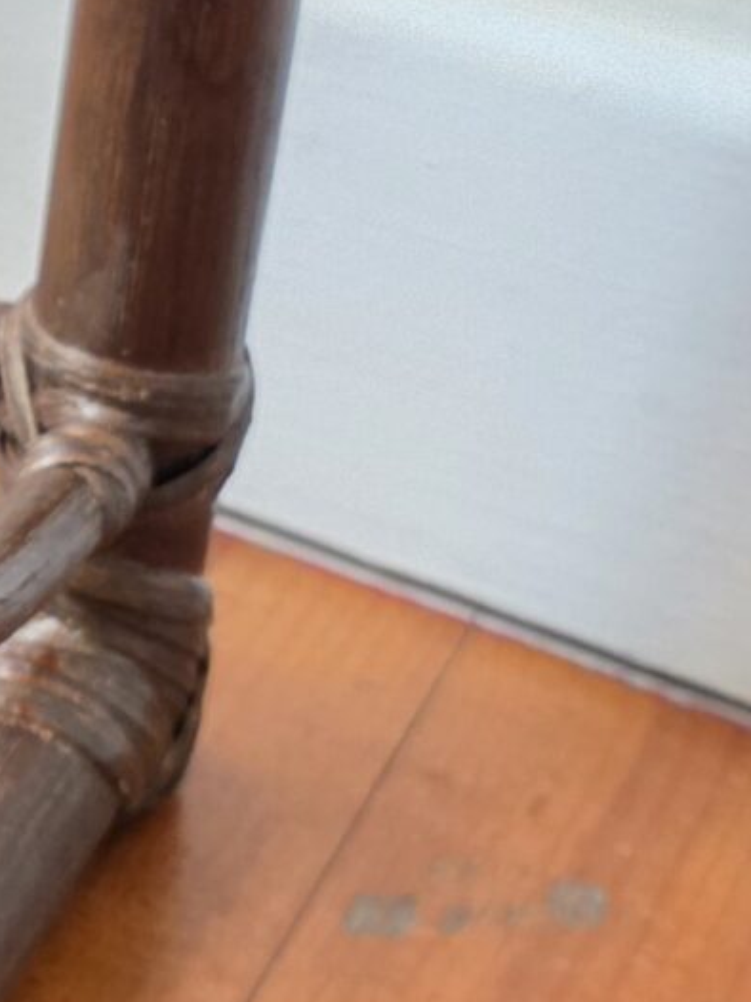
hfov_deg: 12.6
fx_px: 3242
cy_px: 438
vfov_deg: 17.6
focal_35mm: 112
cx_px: -316
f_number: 1.7
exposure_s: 1/100
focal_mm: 6.3
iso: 400
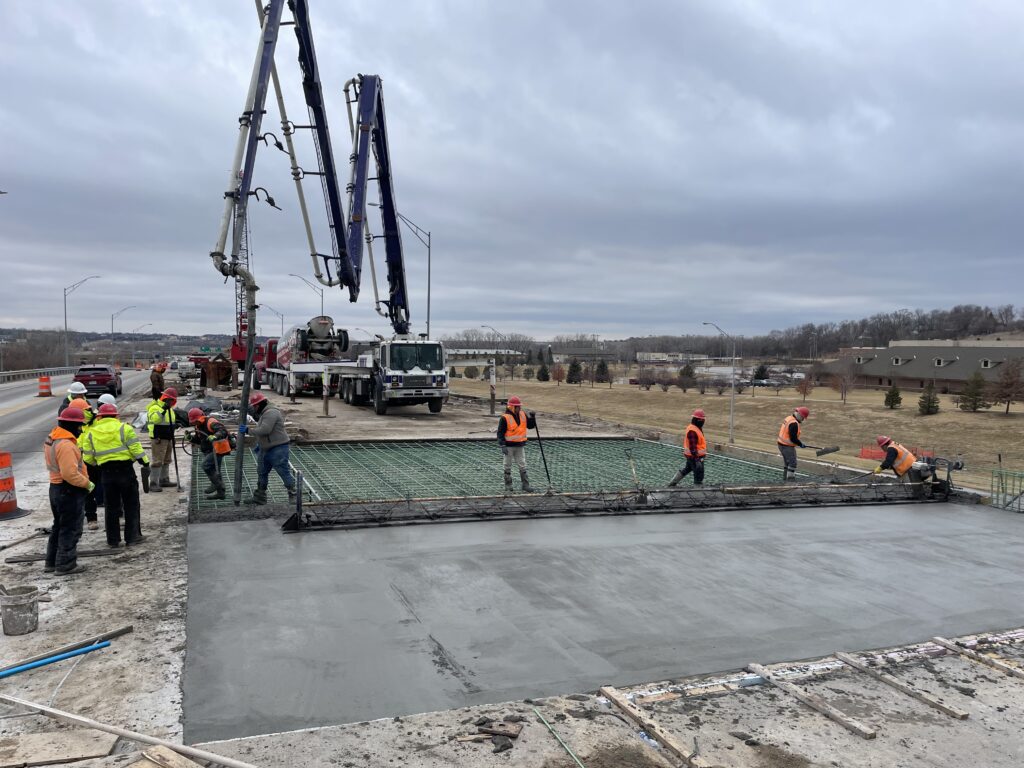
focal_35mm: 26
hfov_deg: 67.3
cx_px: 512
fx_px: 769
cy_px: 384
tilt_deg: -4.3
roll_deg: -0.6
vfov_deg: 53.1
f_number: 1.6
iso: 32
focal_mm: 4.2
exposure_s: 1/744
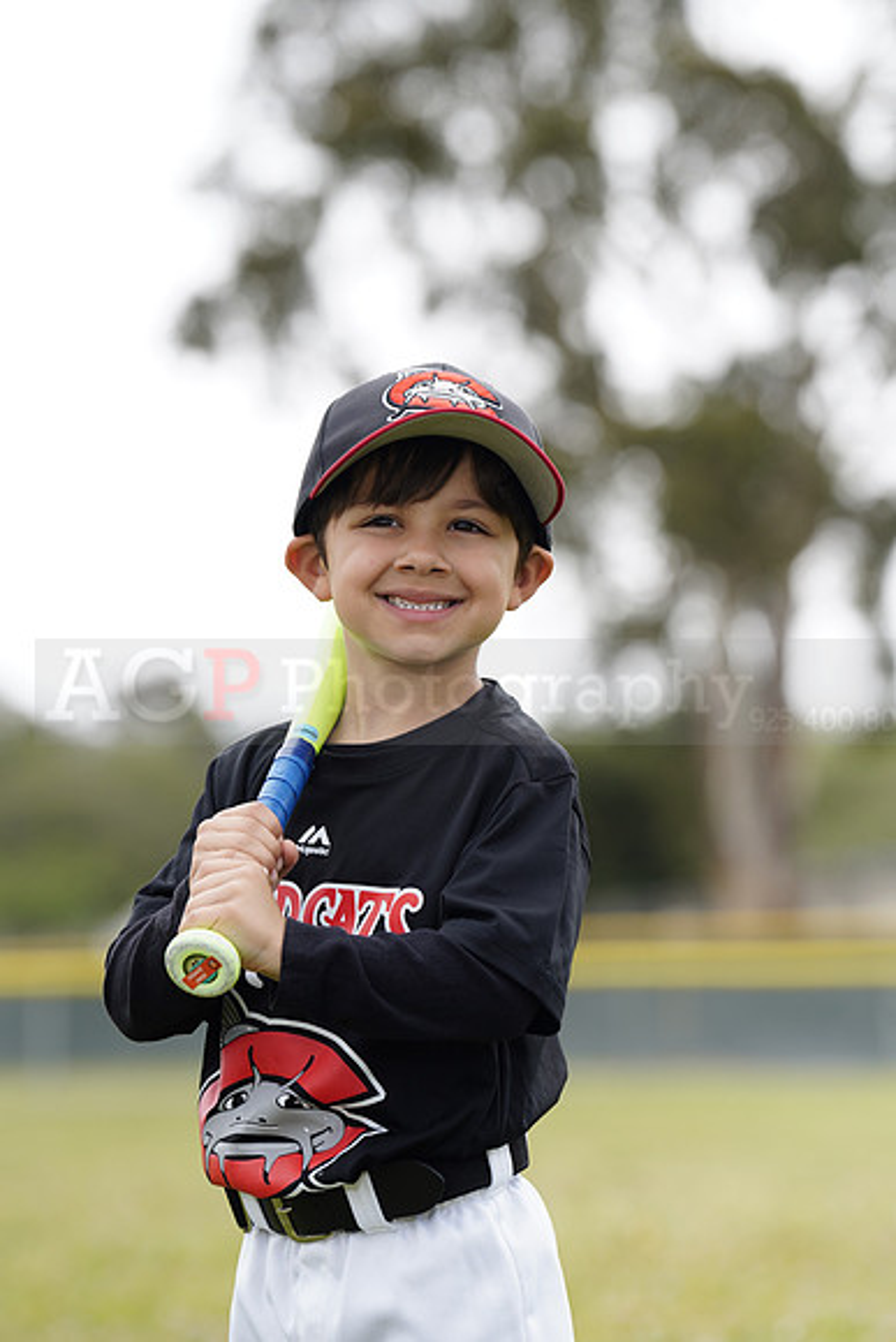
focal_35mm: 188
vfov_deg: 10.9
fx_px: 7014
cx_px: 448
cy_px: 671
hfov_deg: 7.3
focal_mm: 188
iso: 100
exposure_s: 1/250
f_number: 5.6
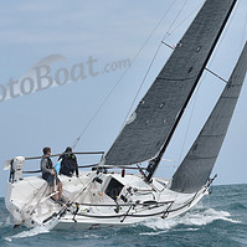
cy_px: -1
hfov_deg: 10.1
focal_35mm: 173
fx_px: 1397
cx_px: 195
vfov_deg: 10.0
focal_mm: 70
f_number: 10
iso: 250
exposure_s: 1/800
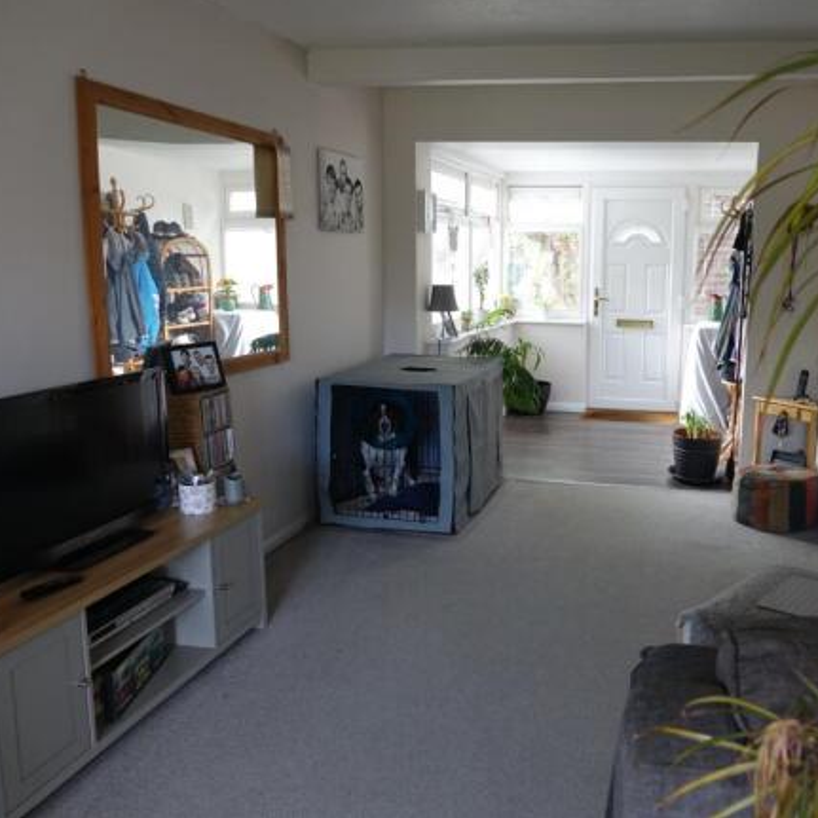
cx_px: 548
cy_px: 405
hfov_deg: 51.5
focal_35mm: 31
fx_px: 829
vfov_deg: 52.5
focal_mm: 8.8
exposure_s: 1/30
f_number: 2.5
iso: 125
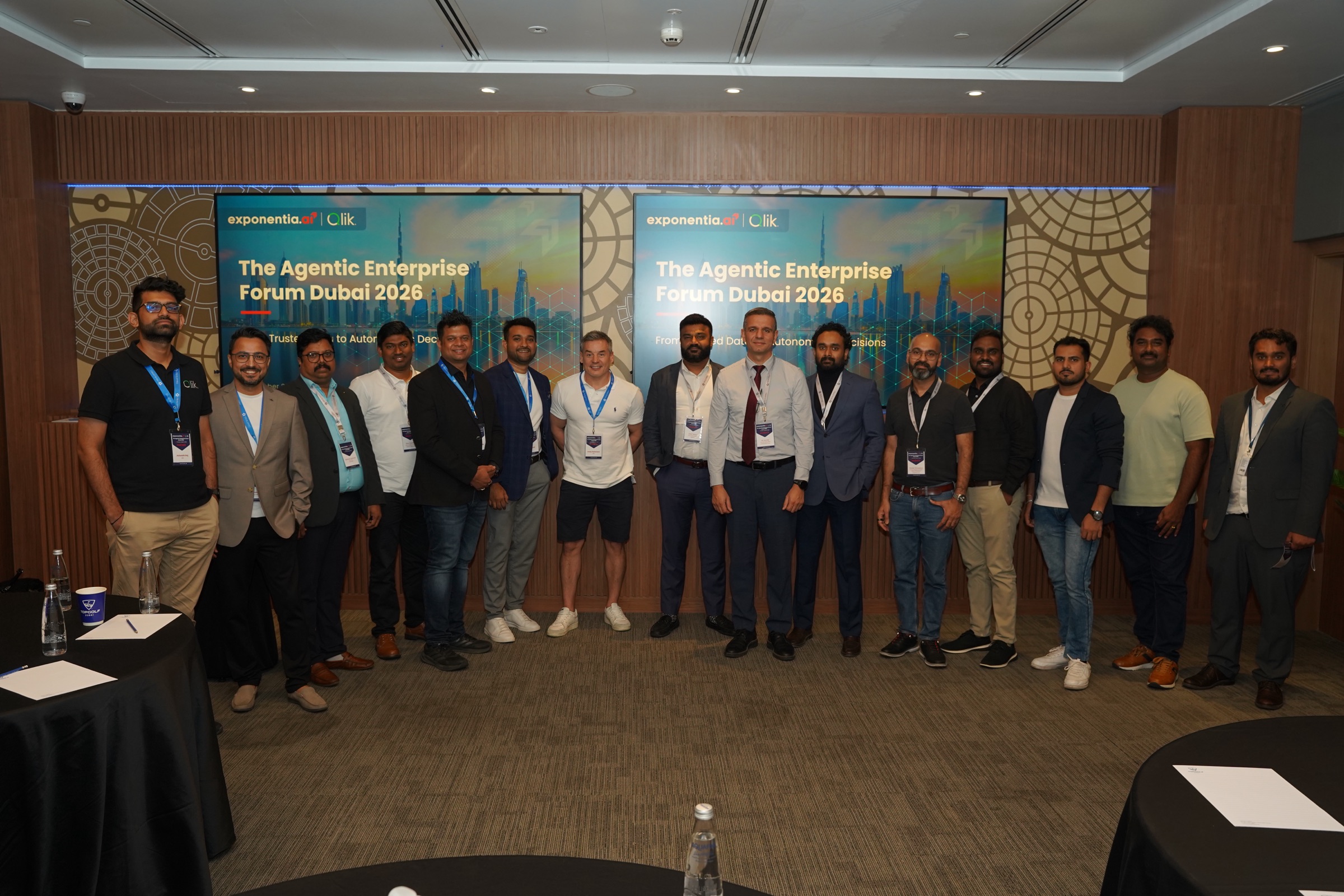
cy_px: 448
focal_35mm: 29
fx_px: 1098
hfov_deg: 63.0
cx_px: 672
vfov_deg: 44.4
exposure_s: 1/100
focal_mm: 29.4
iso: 1000
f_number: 5.6
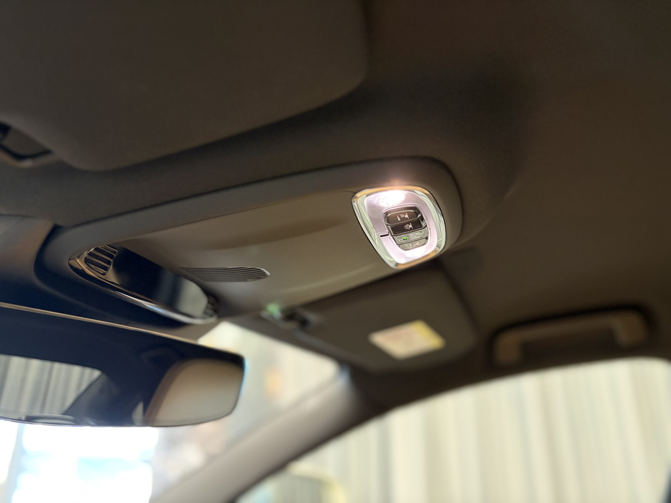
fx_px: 504
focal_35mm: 26
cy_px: 252
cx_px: 336
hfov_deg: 67.3
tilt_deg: +20.5
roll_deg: +1.0
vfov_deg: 53.1
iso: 500
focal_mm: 5.96
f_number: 1.6
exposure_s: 1/33
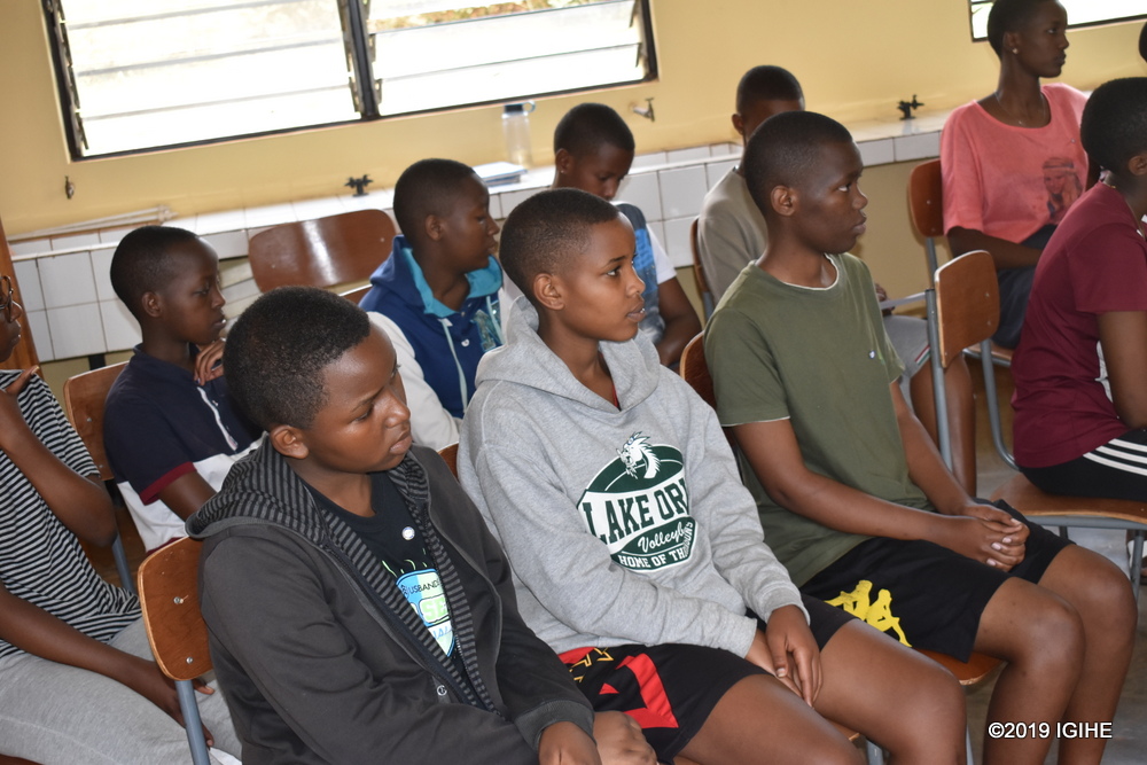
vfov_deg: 23.8
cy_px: 382
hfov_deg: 35.0
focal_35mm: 57
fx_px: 1816
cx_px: 574
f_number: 5.6
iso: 800
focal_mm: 38
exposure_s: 1/125
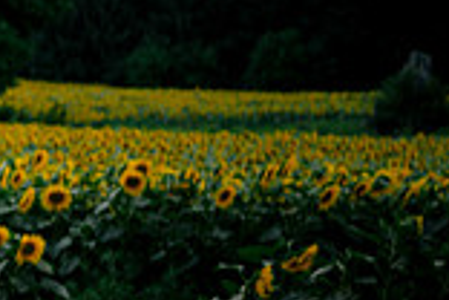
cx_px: -377
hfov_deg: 14.7
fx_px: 1509
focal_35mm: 121
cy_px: 247
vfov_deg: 11.3
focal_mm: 32.5
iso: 64
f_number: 2.8
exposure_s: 1/30
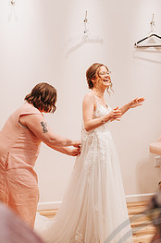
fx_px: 405
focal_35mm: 60
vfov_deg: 33.4
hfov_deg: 22.5
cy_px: 108
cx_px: 69
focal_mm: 35
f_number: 2.8
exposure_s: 1/320
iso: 500
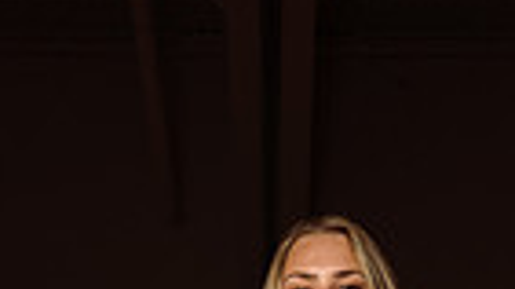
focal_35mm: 154
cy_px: 801
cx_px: 332
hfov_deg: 14.0
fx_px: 2101
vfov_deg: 7.2
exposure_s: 1/250
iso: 160
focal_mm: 46
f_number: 8
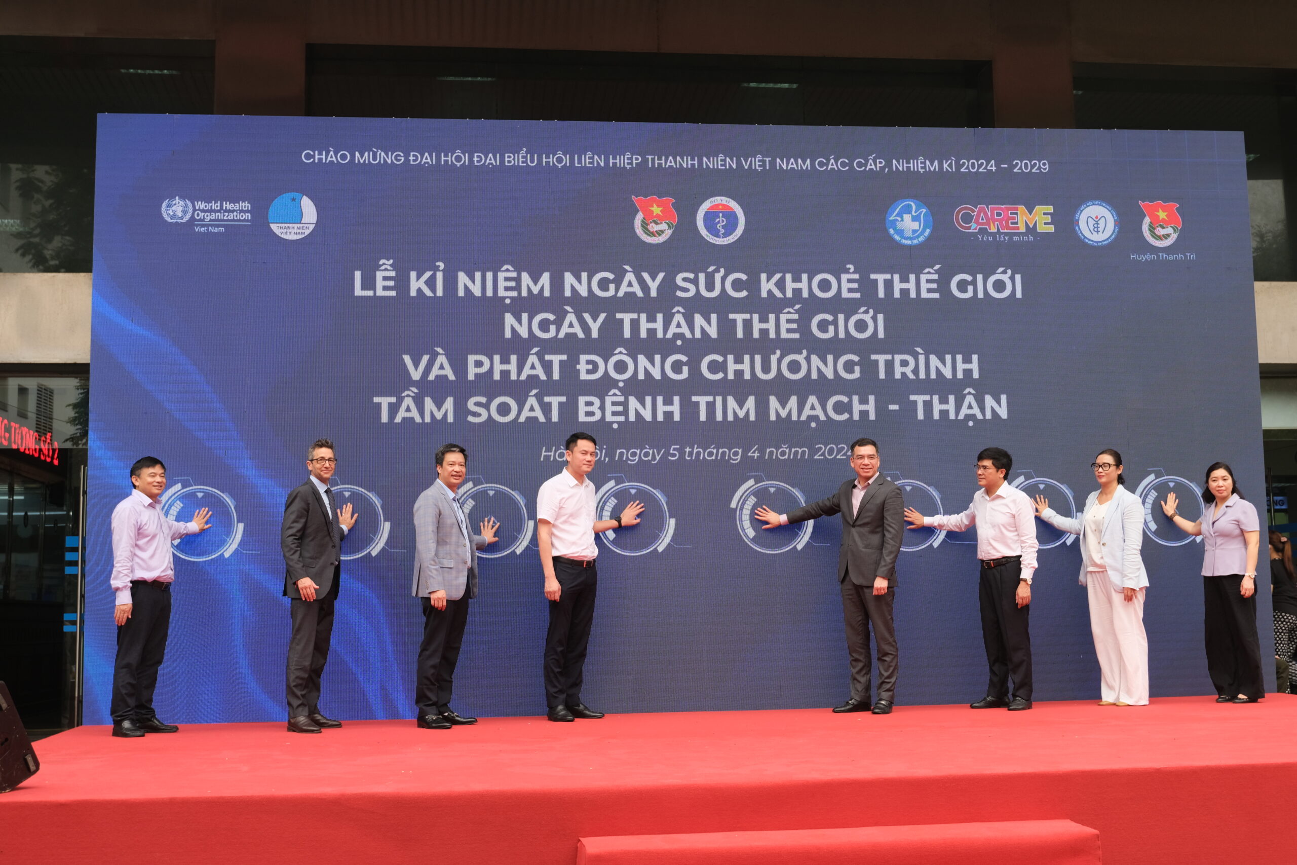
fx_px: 1513
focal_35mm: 42
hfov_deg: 46.4
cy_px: 432
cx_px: 648
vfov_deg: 31.9
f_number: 5.6
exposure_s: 1/100
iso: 320
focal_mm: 28
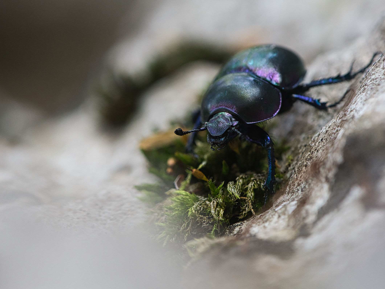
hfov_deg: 14.3
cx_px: 174
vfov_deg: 10.7
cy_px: 144
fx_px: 1535
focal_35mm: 138
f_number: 7.1
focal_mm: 85
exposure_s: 1/40
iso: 1000
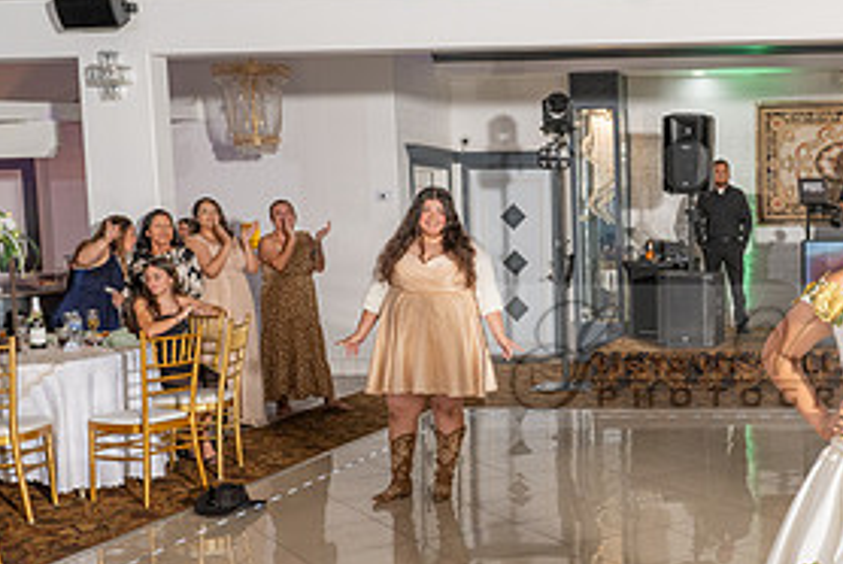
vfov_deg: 27.0
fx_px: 1172
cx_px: 749
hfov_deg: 37.2
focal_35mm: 50
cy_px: 356
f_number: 7.1
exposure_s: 1/200
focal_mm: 24
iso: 800
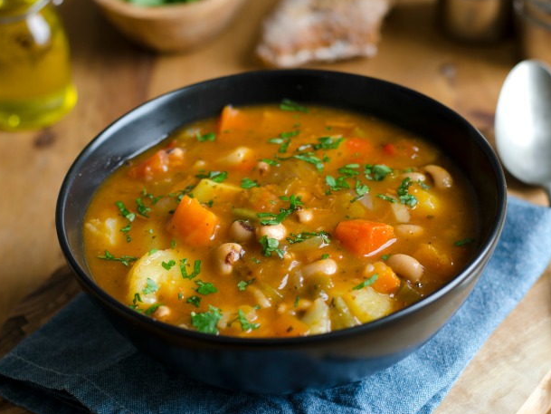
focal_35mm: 91
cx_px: 279
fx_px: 1449
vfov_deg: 16.2
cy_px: 207
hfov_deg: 21.5
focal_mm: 50
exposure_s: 1/50
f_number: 3.5
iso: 100
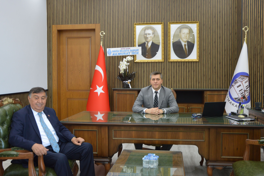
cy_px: 88
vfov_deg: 36.9
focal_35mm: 36
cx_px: 132
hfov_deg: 53.1
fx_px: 264
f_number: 3.8
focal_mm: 24
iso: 640
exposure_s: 1/60
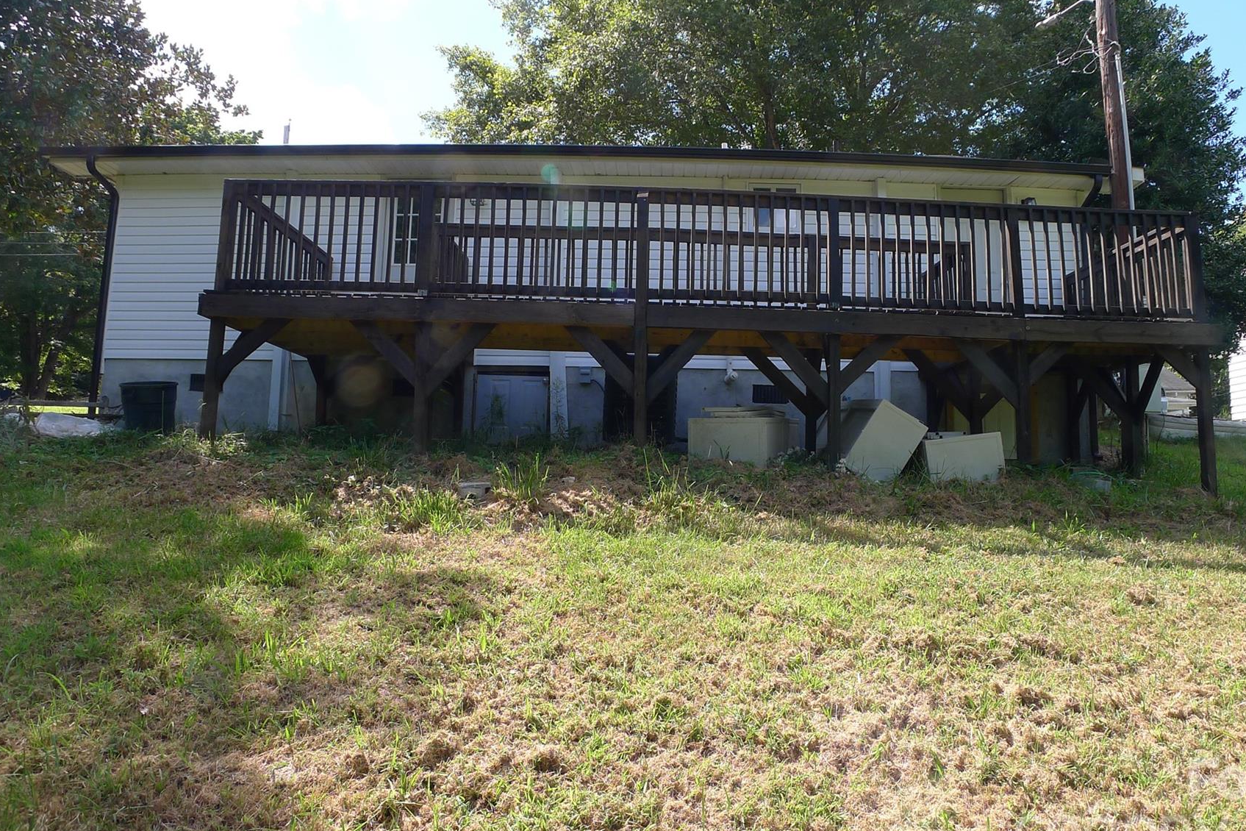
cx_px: 679
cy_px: 394
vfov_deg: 44.9
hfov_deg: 63.5
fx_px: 1004
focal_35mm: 29
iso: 80
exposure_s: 1/400
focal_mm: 5.1
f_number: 2.8
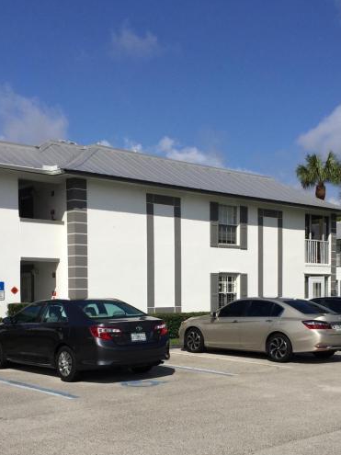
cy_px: 322
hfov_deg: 32.1
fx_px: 591
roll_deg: +0.6
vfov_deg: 41.2
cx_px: 201
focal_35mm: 45
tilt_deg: -0.5
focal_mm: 4.15
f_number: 2.2
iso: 32
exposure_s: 1/5650
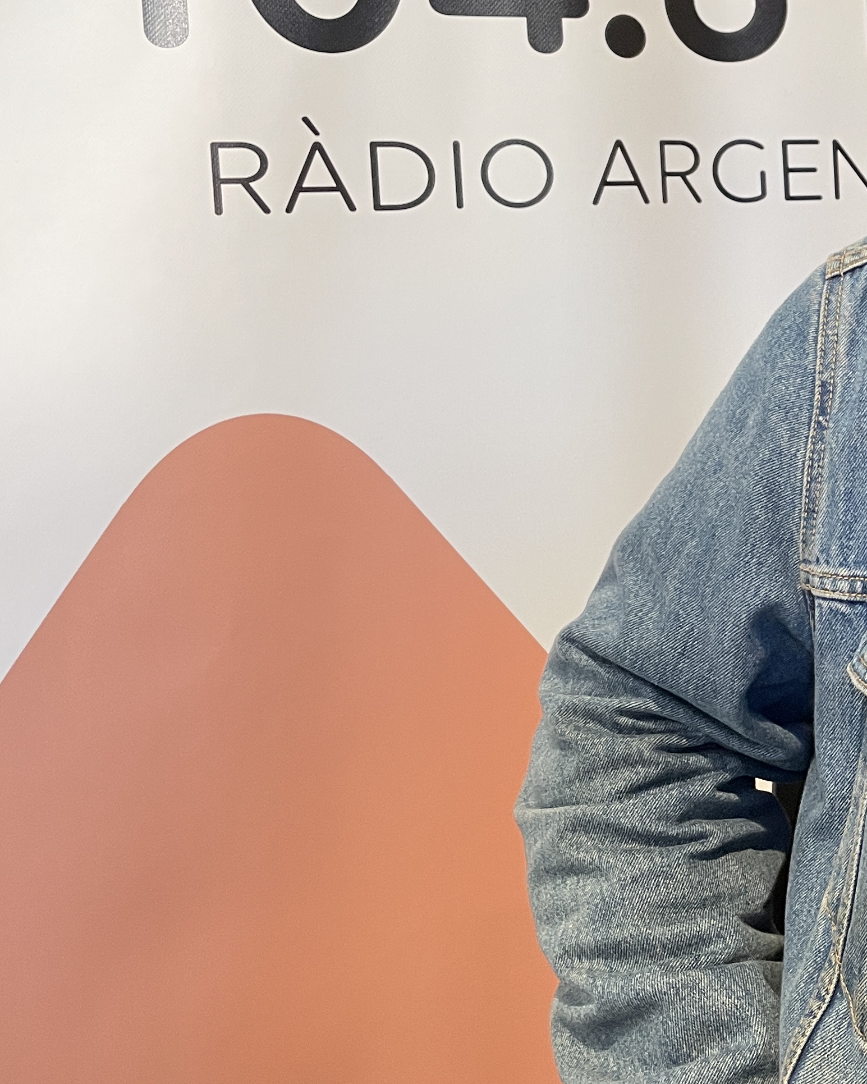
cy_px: 326
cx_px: 1099
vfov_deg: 34.9
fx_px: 1700
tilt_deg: -4.0
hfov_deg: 25.1
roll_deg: +0.4
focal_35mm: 53
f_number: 1.6
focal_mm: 4.2
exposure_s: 1/50
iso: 160
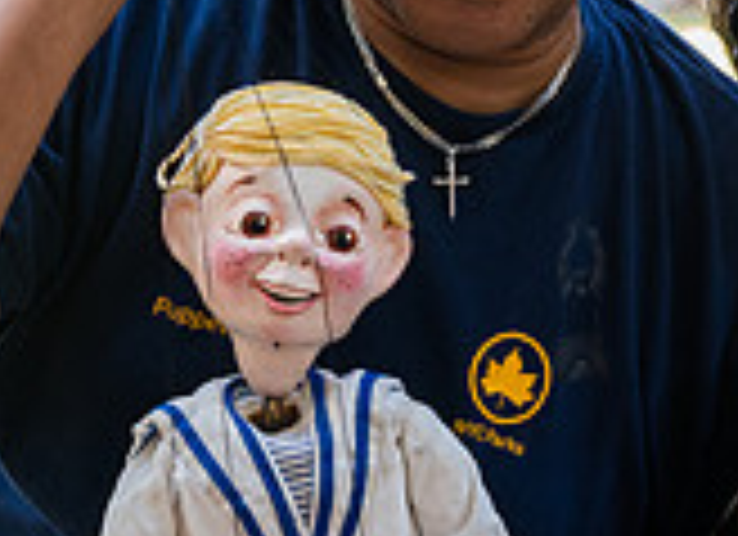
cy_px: 236
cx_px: 502
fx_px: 4299
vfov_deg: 7.1
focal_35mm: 204
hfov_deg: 9.8
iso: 1000
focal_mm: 45
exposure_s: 1/100
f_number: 5
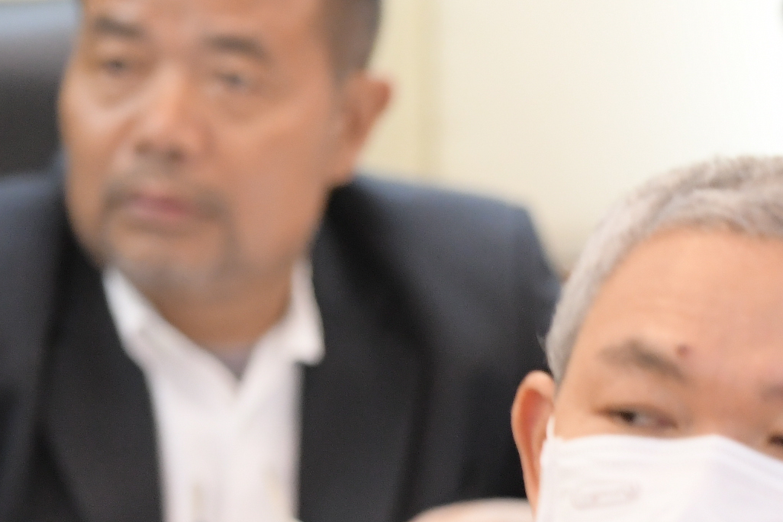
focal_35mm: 523
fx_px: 11374
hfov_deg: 3.9
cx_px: 1393
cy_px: 499
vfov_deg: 2.6
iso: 1600
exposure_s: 1/100
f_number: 2.8
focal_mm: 130
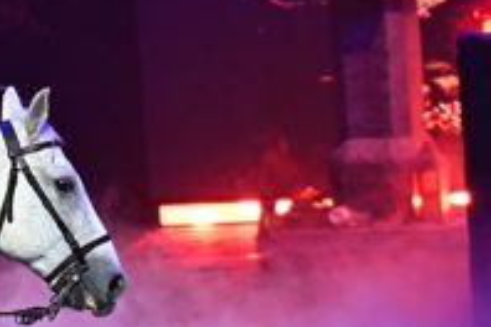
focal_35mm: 1045
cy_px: 317
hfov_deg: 2.0
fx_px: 14252
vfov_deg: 1.3
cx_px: -196
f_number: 2.8
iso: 800
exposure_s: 1/125
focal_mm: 200
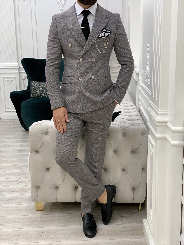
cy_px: 122
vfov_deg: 36.8
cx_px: 92
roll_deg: +0.1
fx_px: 369
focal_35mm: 52
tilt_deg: -13.0
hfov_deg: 28.0
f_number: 2.4
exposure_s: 1/120
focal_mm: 6
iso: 125
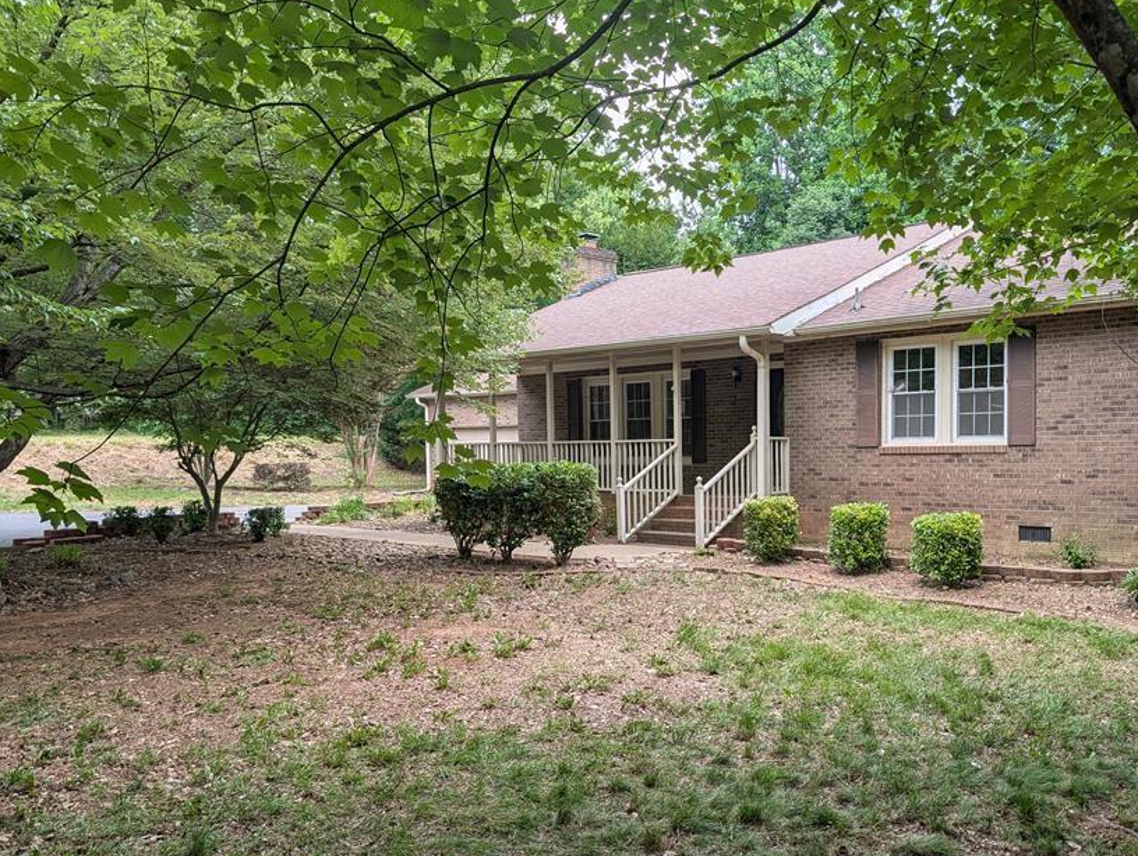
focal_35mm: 30
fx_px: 987
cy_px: 495
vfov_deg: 46.7
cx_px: 703
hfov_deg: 59.2
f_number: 1.68
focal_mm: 6.9
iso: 19
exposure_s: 1/704
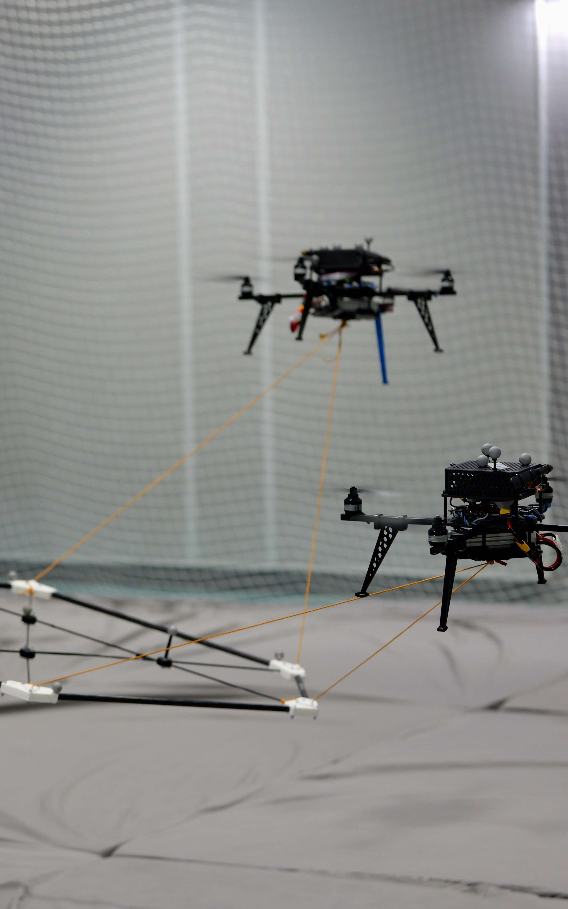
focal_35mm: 108
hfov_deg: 12.1
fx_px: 2675
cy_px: 456
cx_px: 97
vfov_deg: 19.3
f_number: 2.8
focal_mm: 70
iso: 800
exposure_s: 1/200
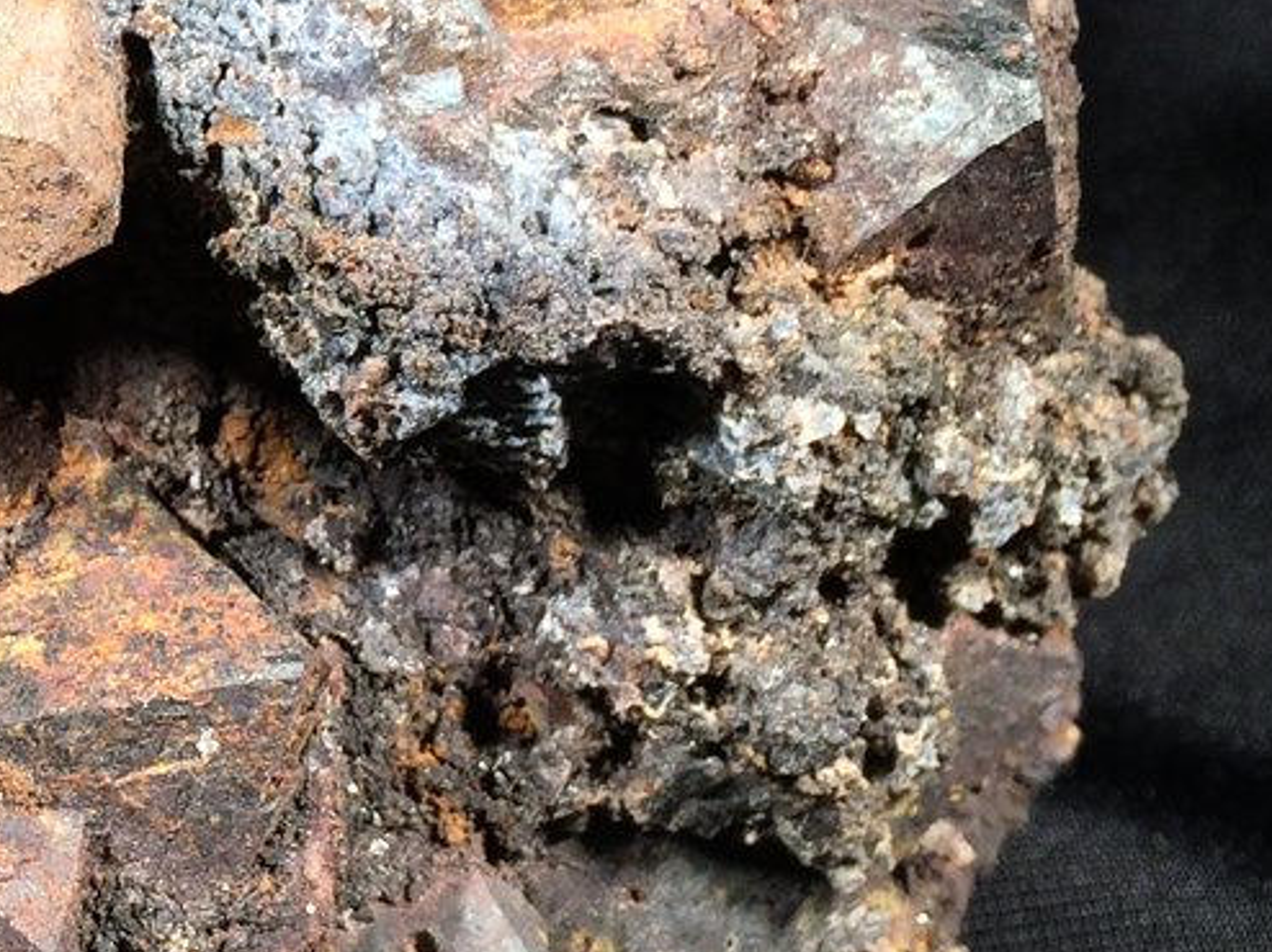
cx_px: -304
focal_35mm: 94
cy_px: 219
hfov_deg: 19.5
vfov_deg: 15.6
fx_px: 3452
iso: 50
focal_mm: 4.15
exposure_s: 1/120
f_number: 2.2
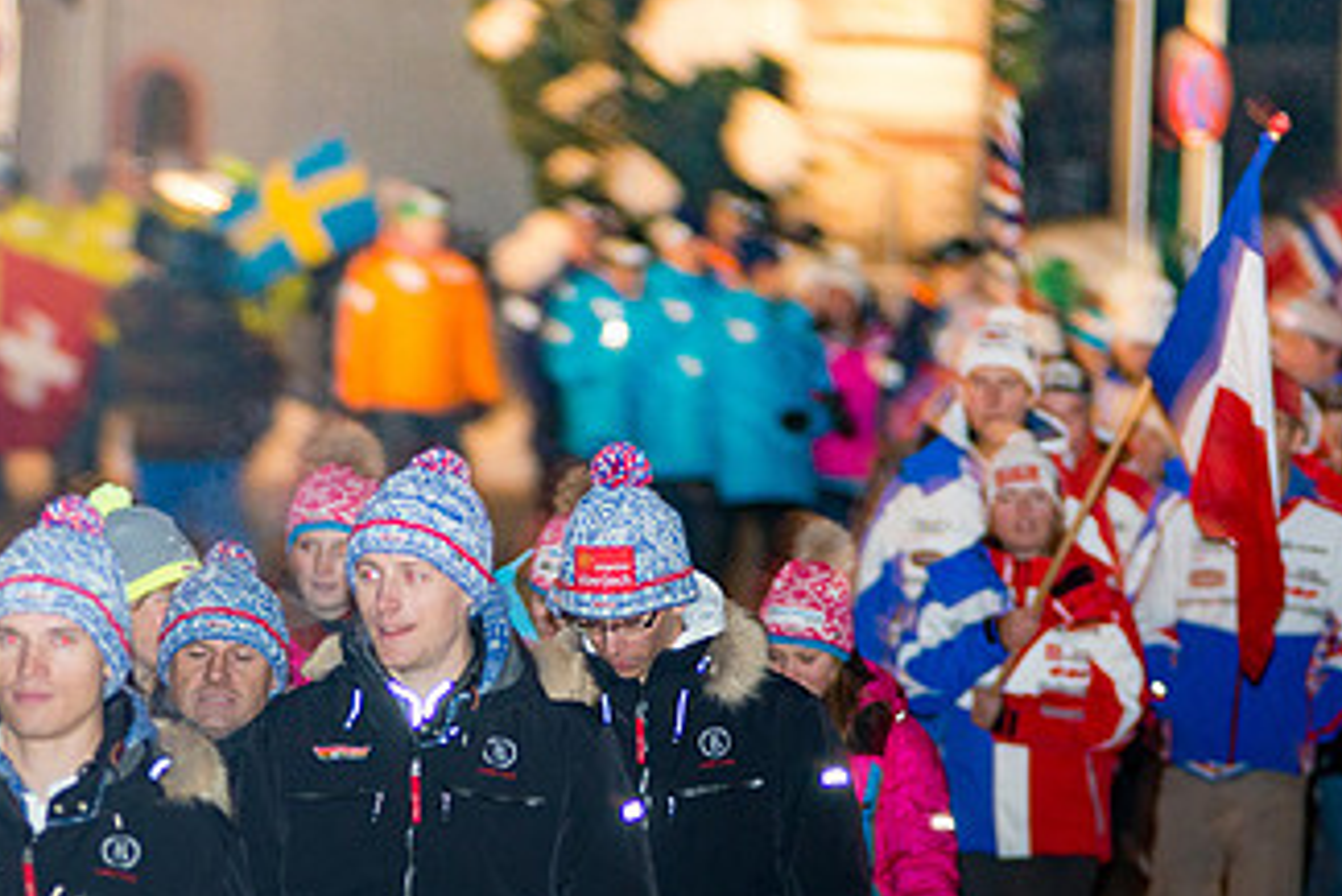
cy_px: 804
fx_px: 10554
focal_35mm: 283
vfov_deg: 4.9
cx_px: 654
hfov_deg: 7.3
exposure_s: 1/50
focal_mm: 145
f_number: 2.8
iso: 1000
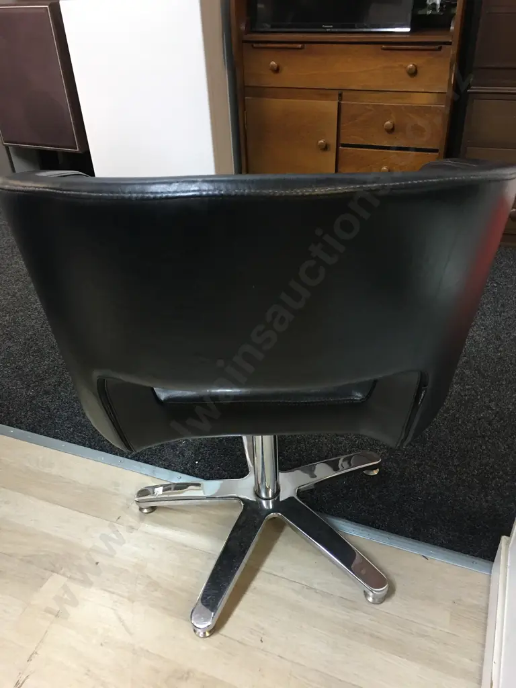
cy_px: 344
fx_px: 576
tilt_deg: -33.0
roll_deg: +2.5
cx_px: 258
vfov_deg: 61.7
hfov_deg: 48.2
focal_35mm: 29
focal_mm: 4.15
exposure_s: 1/17
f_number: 2.2
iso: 100
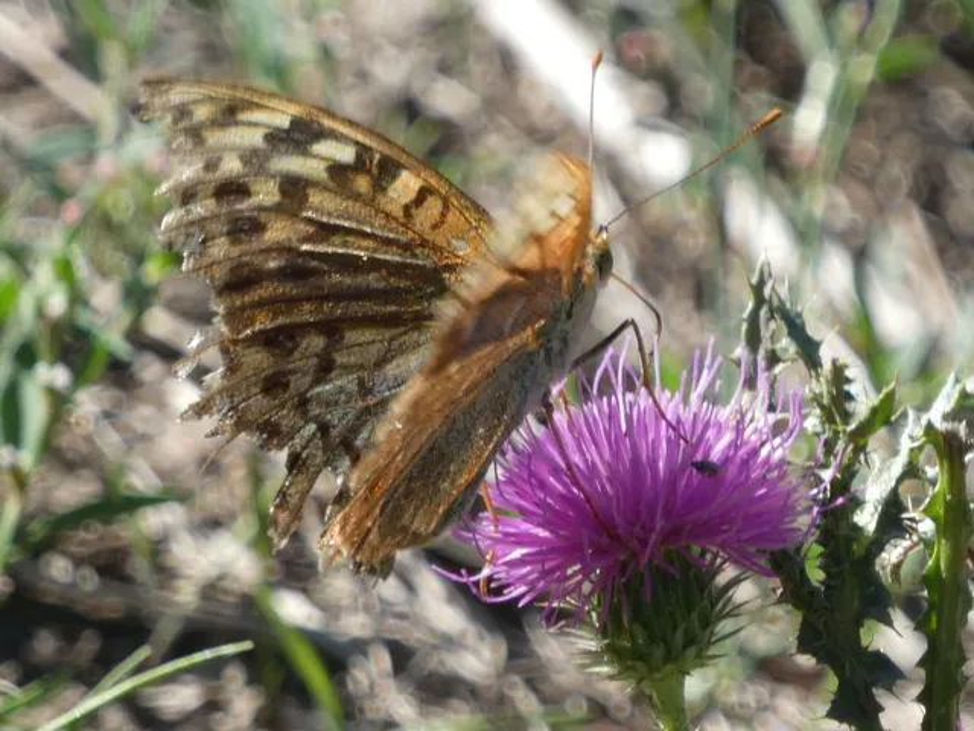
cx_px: 487
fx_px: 17501
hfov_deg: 3.2
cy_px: 366
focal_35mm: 622
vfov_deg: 2.4
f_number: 5.6
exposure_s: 1/100
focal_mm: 111.5
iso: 100
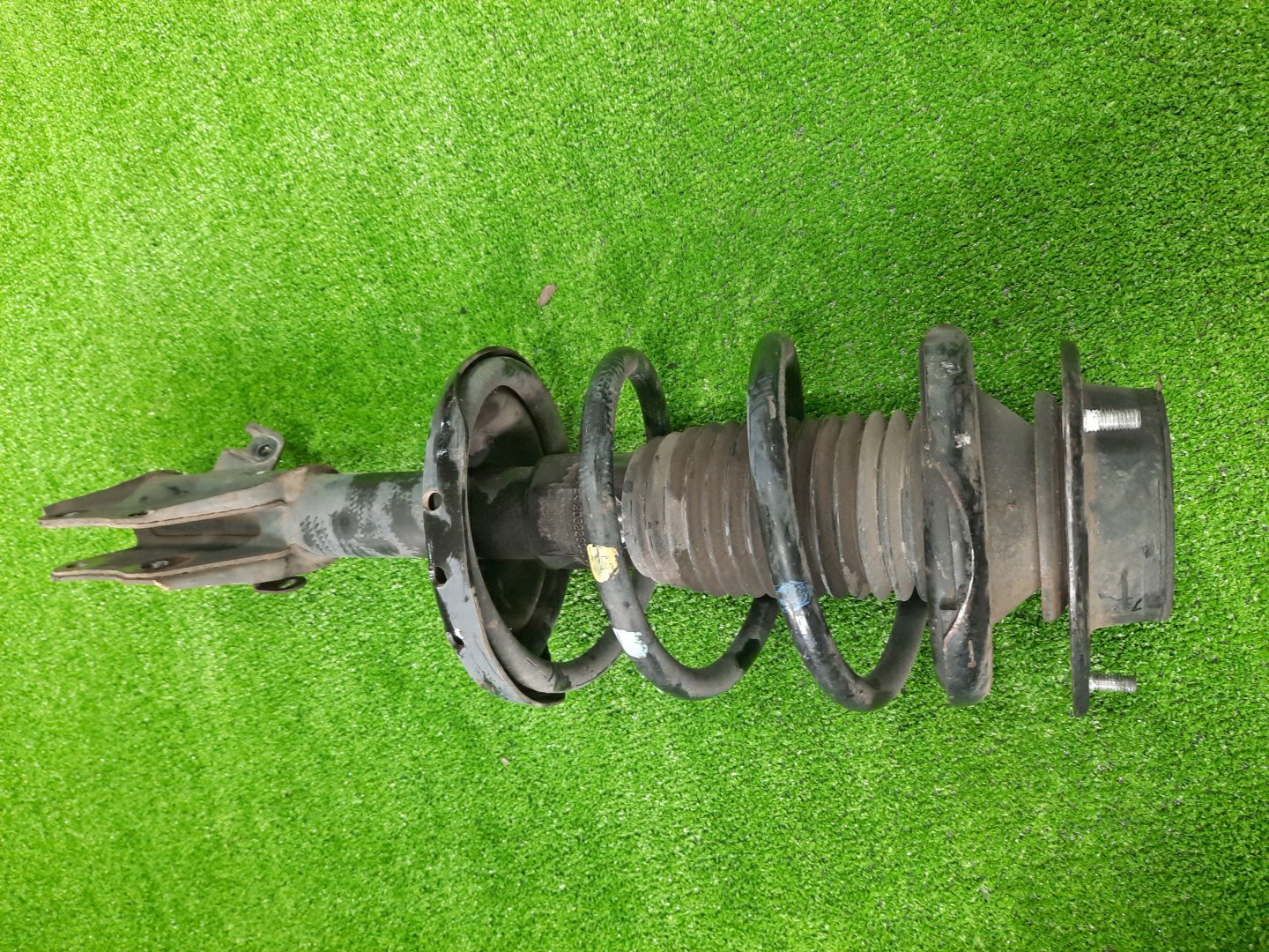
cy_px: 476
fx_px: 916
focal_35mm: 25
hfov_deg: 69.4
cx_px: 634
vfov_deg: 54.9
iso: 264
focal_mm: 4.6
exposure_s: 1/33
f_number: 2
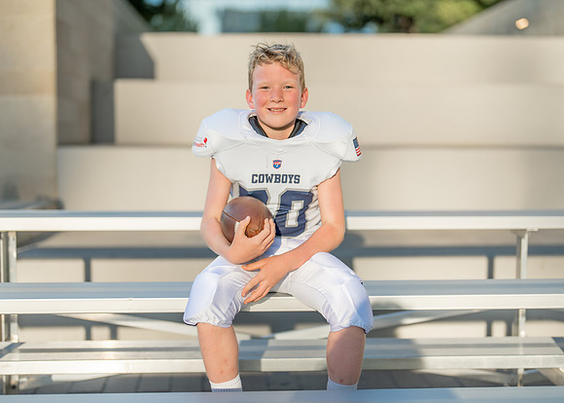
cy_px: 207
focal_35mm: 56
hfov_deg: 35.2
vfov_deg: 25.5
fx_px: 890
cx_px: 288
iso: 100
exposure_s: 1/4000
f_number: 1.2
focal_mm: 50
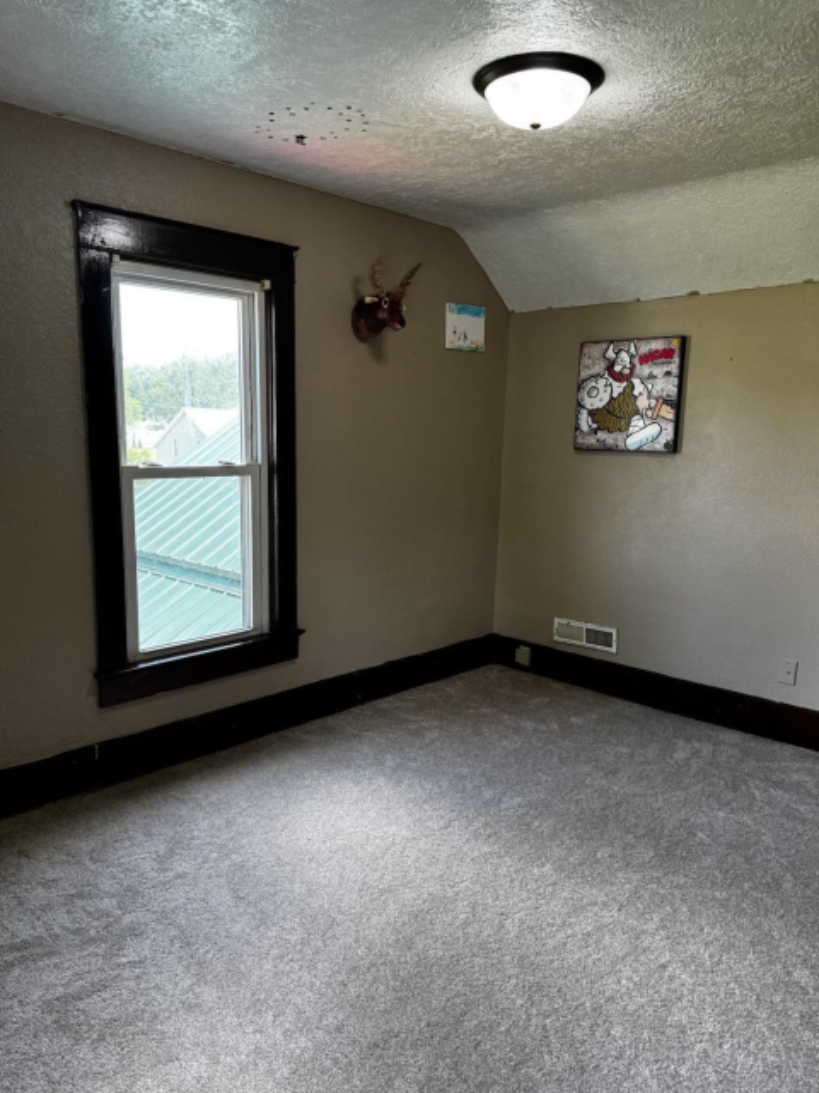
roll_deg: -0.9
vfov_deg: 69.4
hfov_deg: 54.9
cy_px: 554
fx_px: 789
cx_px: 396
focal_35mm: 25
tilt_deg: -9.0
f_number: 1.78
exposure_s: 1/120
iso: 125
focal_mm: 6.76
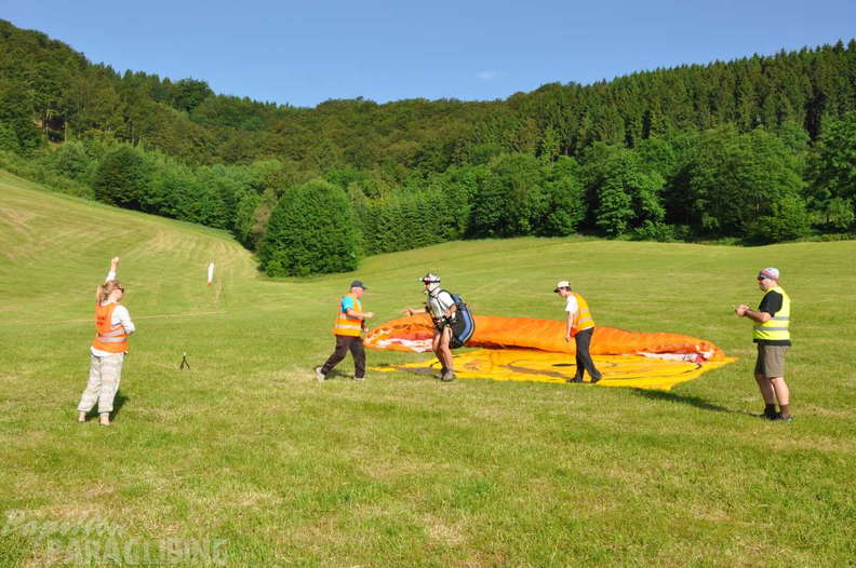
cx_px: 428
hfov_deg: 51.3
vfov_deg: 35.4
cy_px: 284
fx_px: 891
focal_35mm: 38
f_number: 13
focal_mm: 25
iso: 200
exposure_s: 1/160
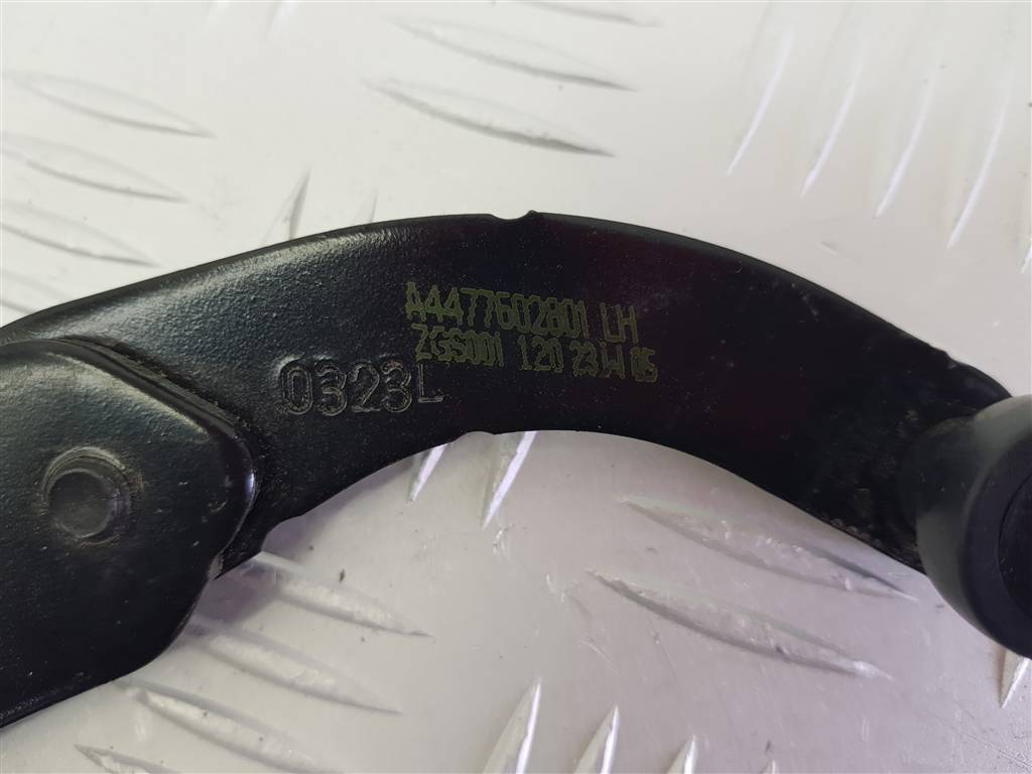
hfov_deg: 67.3
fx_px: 775
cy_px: 387
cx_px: 516
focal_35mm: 26
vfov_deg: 53.1
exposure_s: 1/100
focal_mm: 4.2
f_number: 1.7
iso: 80
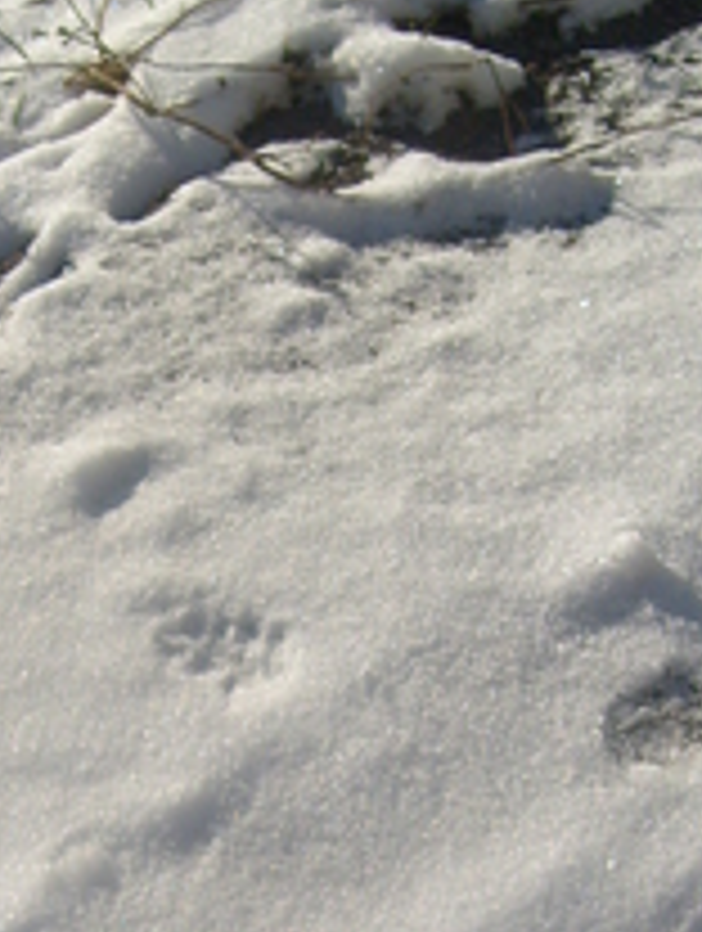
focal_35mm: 76
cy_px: 950
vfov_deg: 24.4
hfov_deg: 19.3
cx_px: 176
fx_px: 2049
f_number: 7.1
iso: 80
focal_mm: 5.8
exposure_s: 1/500
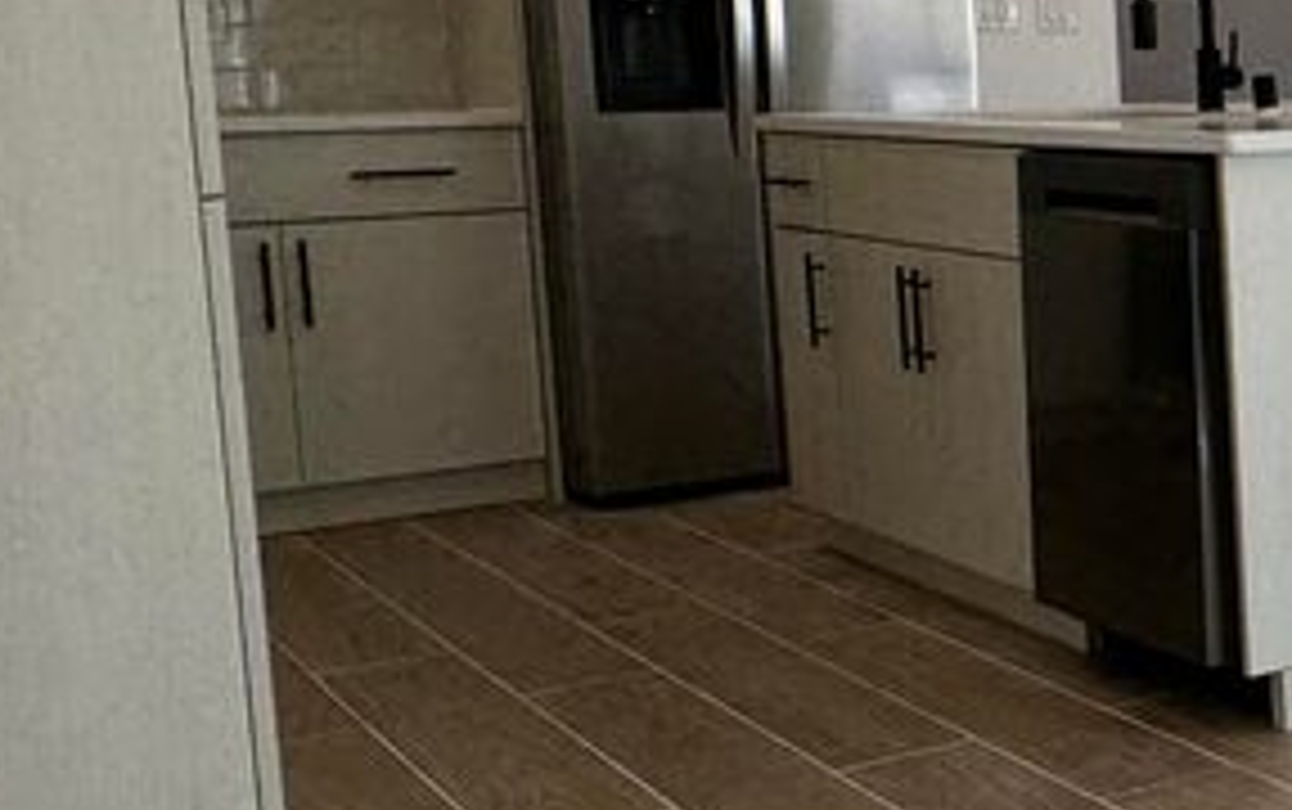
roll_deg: +0.3
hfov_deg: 24.7
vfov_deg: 20.9
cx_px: 1985
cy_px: 274
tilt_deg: -5.8
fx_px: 2185
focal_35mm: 62
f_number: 2.2
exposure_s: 1/125
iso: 40
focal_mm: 2.22
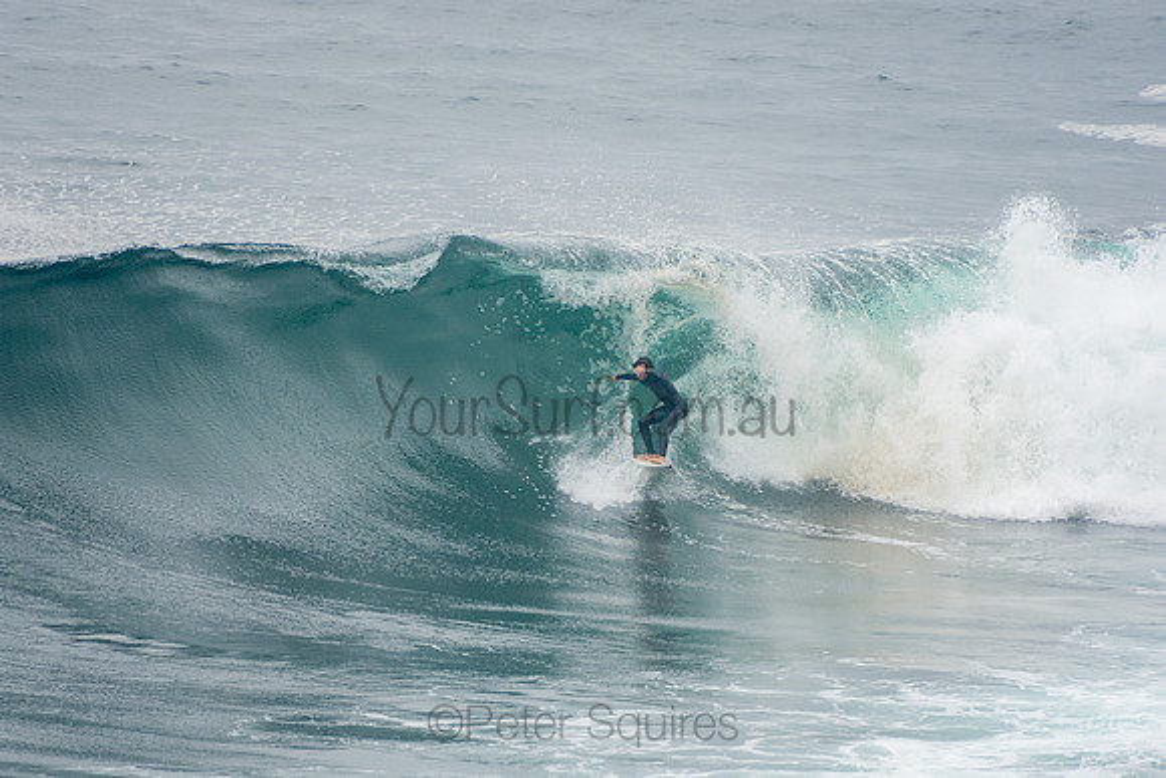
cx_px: 583
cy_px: 389
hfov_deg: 3.4
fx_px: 19437
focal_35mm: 600
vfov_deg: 2.3
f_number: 5.6
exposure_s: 1/1250
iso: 450
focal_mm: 400
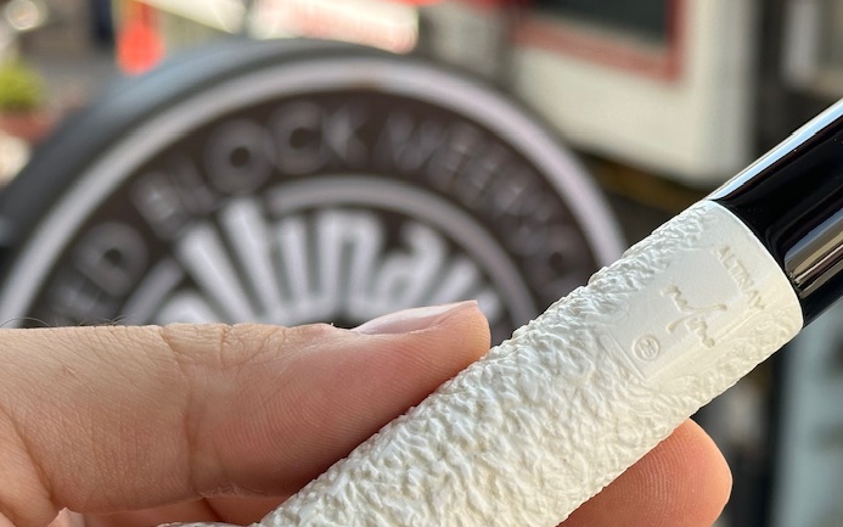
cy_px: 377
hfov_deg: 22.0
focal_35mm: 94
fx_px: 2159
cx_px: 545
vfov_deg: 13.9
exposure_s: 1/631
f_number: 1.78
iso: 64
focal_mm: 6.86
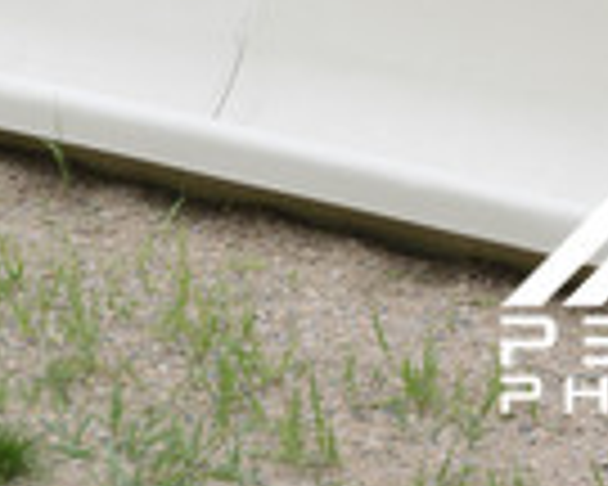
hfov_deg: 3.6
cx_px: 676
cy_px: 223
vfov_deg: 2.8
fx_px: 9789
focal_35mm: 544
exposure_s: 1/1250
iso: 1800
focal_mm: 195
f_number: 6.3
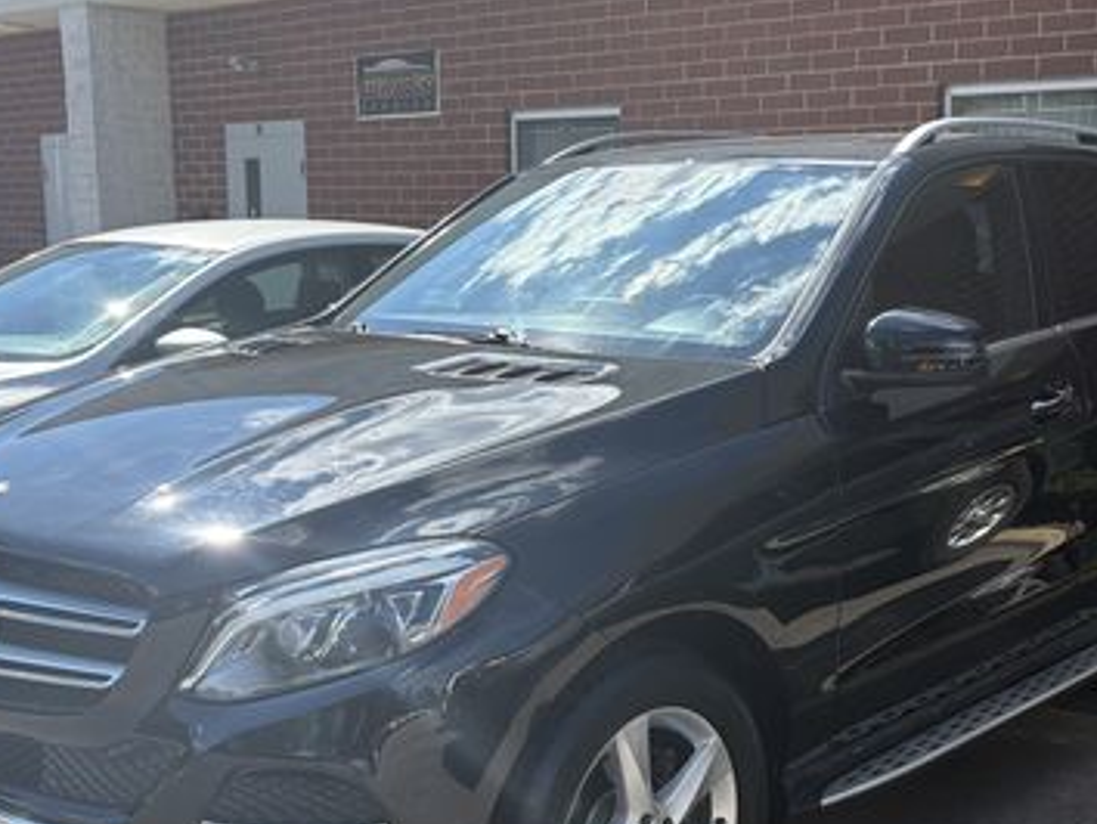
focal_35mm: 47
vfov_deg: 30.9
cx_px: 654
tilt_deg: -7.7
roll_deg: -0.1
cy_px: 471
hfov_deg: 40.2
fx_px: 1490
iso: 64
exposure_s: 1/1953
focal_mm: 5.96
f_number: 1.6
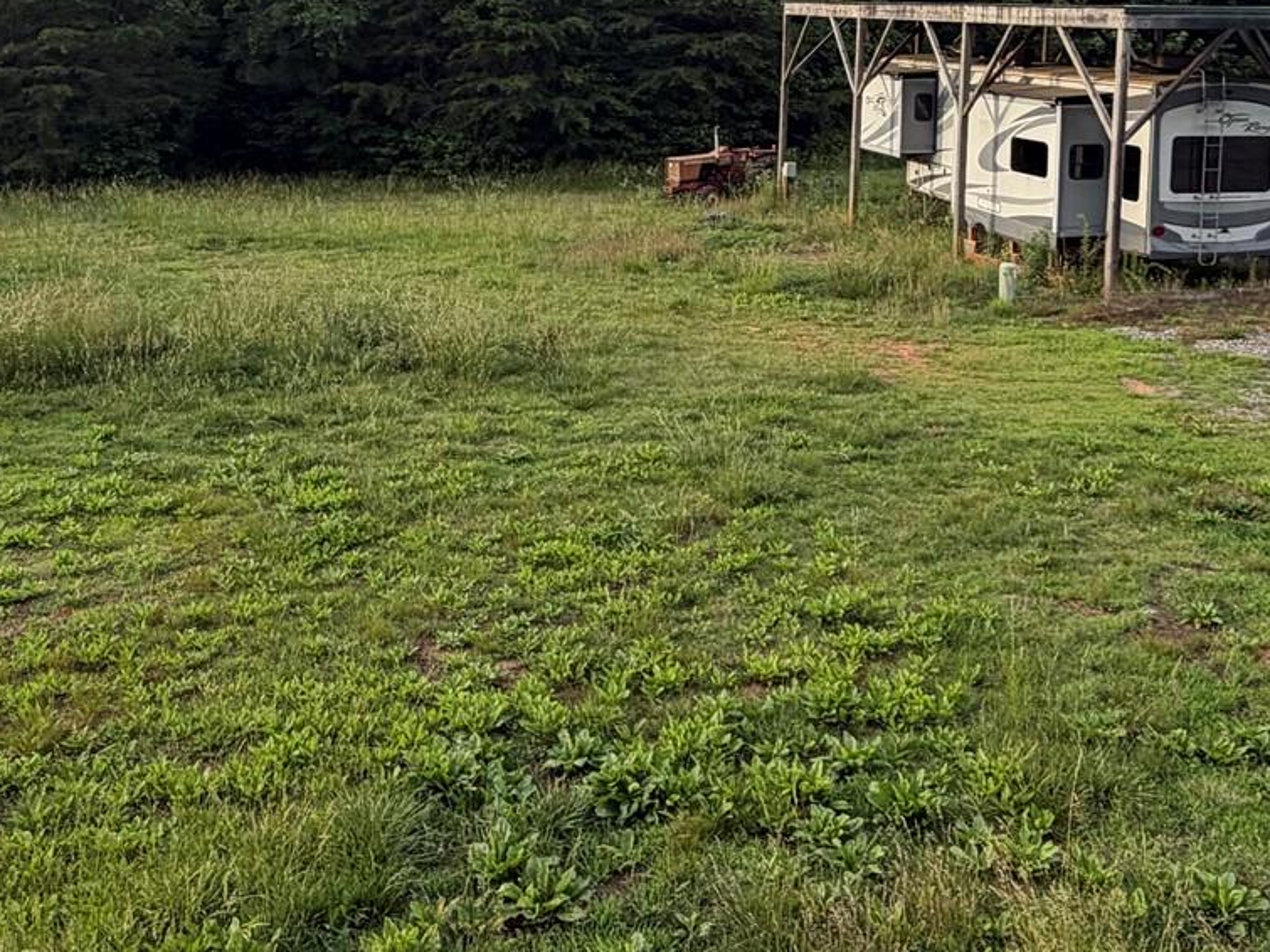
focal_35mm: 38
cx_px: 680
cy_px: 145
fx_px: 1394
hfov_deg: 48.9
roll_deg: -1.7
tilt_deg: -5.6
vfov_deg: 36.0
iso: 40
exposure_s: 1/564
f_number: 2.2
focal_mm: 2.22
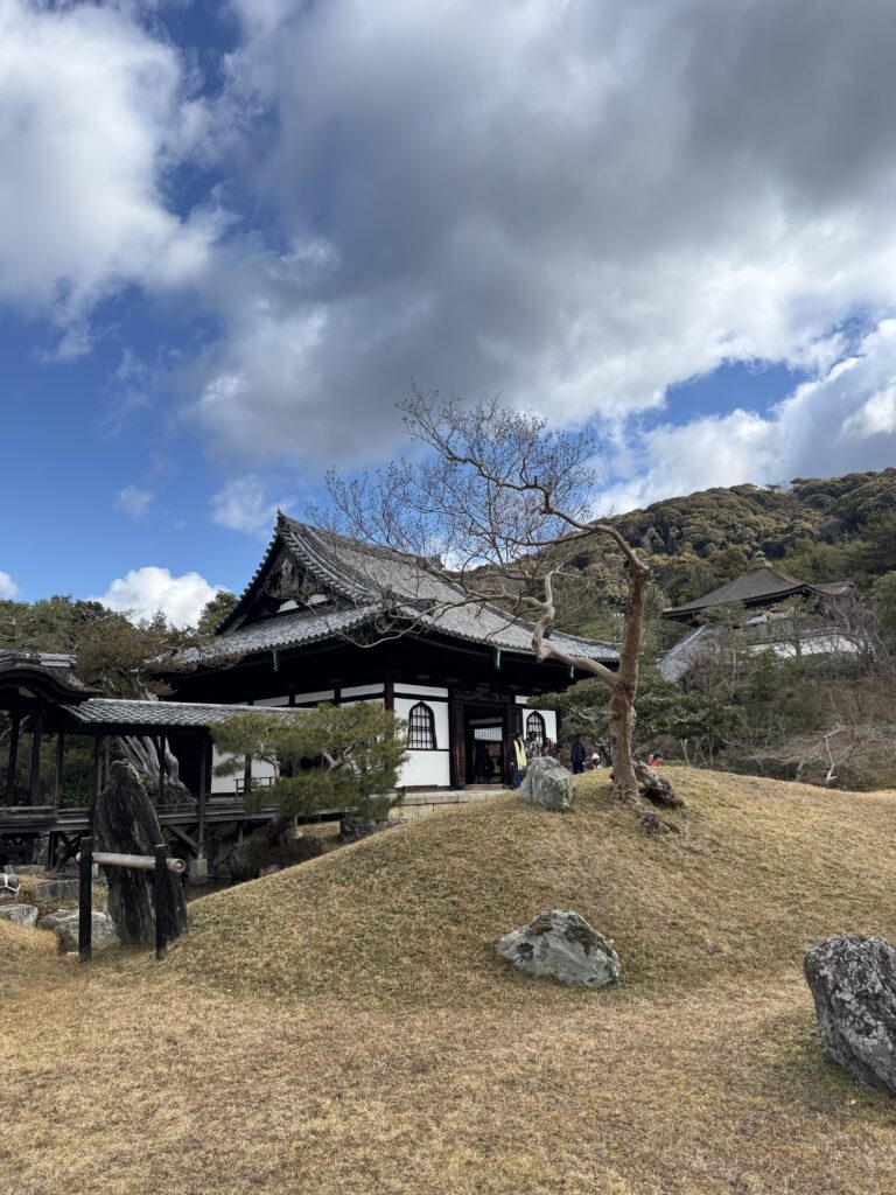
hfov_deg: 56.8
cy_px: 598
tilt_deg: +12.8
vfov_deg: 71.6
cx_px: 448
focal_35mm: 24
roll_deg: +1.2
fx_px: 828
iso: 80
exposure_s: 1/1339
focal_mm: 6.76
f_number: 1.78
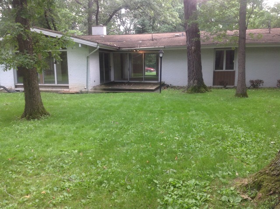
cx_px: 140
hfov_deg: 52.7
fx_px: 283
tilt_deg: -8.5
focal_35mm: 35
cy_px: 104
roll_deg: +1.0
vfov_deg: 40.6
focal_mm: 4.28
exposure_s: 1/120
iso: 64
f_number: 2.4
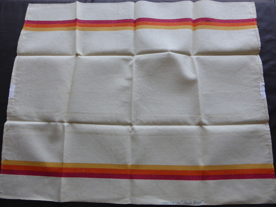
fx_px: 191
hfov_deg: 71.6
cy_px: 104
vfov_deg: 56.8
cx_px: 138
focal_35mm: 24
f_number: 3.3
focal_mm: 4.3
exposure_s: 1/80
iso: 100
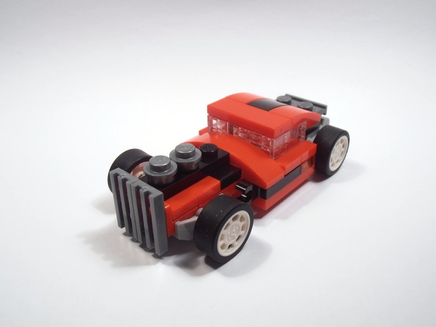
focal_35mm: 37
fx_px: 466
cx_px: 218
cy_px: 164
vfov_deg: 38.7
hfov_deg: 50.1
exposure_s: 1/50
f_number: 3.9
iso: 80
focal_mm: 6.61
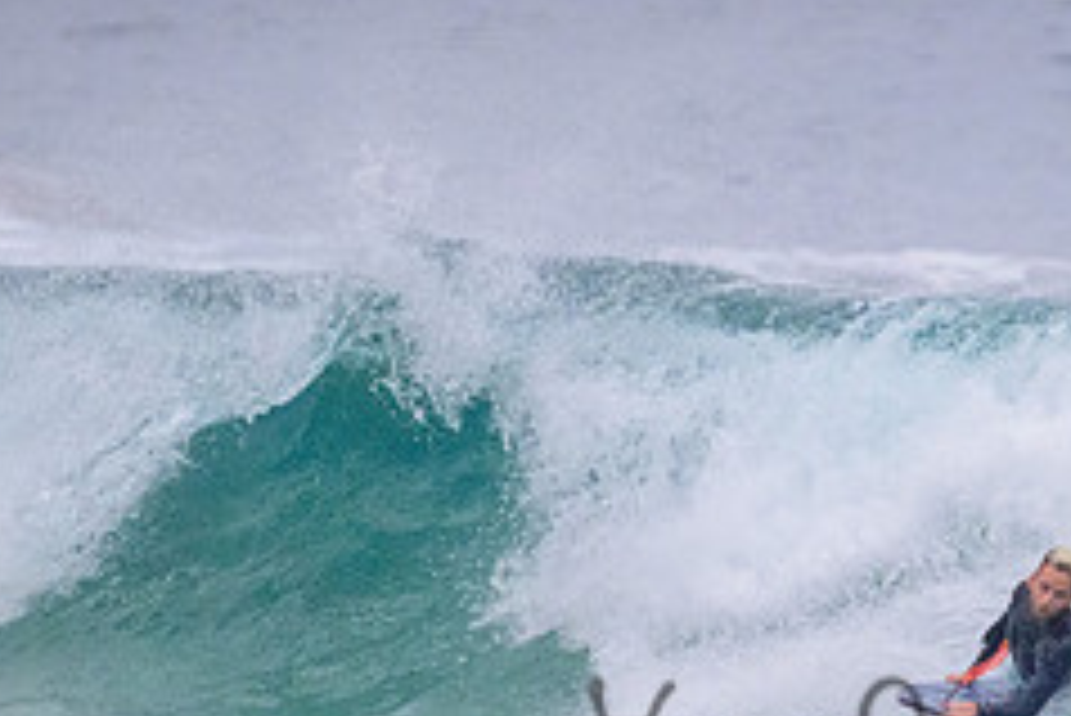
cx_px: 1053
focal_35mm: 1950
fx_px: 58045
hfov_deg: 1.1
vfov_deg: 0.7
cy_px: 709
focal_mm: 800
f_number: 11
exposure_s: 1/1250
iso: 4000
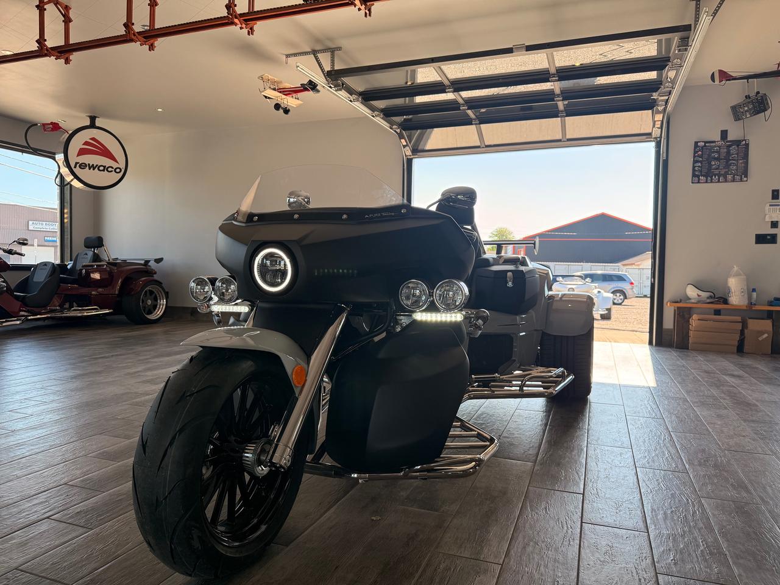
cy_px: 292
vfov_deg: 56.8
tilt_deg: -1.4
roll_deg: -0.8
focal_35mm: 24
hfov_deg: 71.6
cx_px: 390
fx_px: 541
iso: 100
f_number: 1.78
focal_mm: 6.76
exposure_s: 1/453
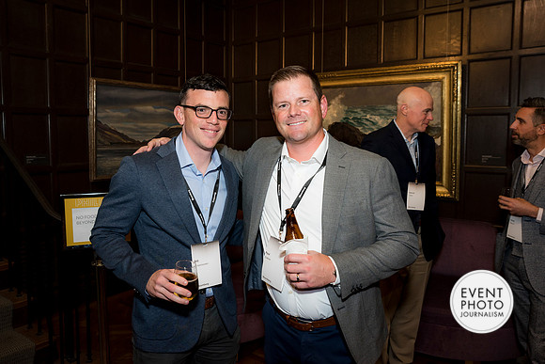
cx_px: 258
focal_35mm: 28
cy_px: 172
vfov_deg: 47.0
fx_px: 418
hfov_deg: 66.2
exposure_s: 1/125
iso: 800
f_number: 5
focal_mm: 26
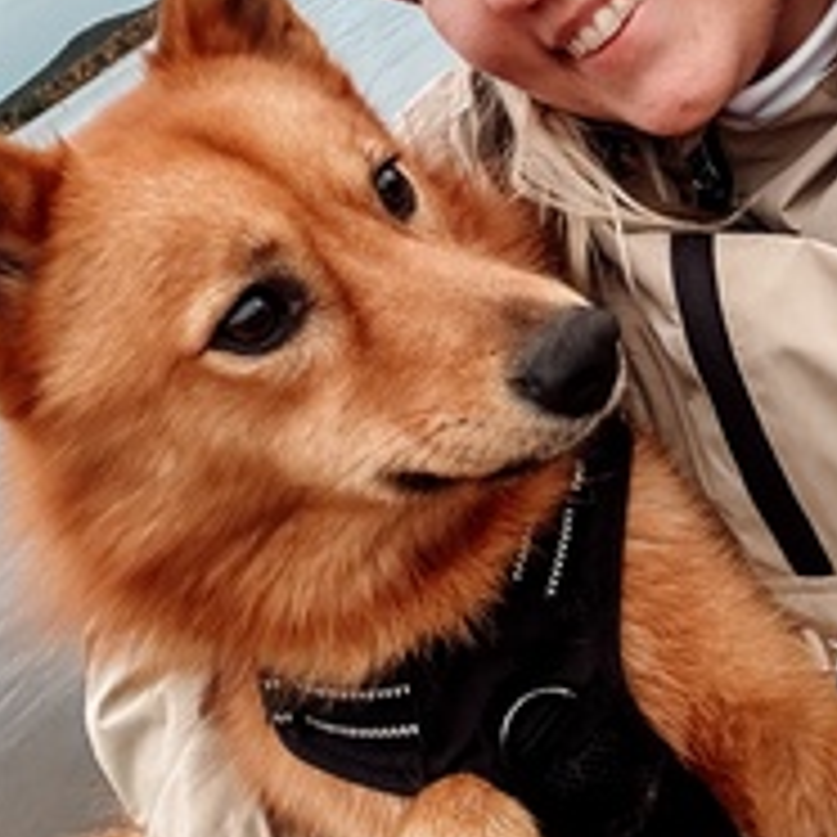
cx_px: 495
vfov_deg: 29.3
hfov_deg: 30.0
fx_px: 1559
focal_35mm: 57
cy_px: 153
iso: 125
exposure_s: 1/60
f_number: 1.9
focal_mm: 2.69
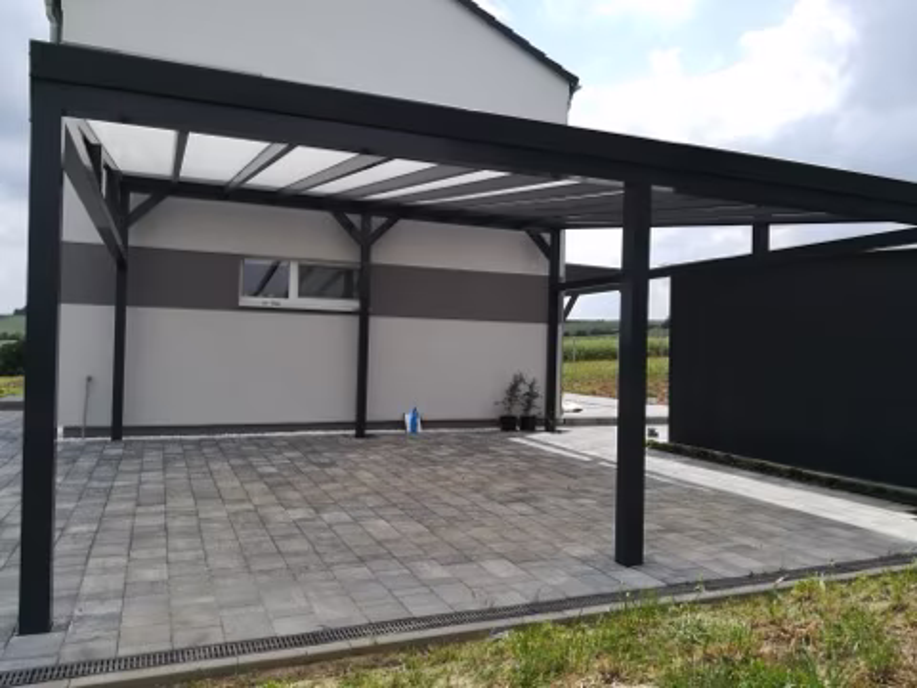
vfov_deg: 53.1
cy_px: 344
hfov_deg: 67.3
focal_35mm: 26
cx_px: 458
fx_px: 689
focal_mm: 3.83
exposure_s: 1/1053
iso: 50
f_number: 2.2
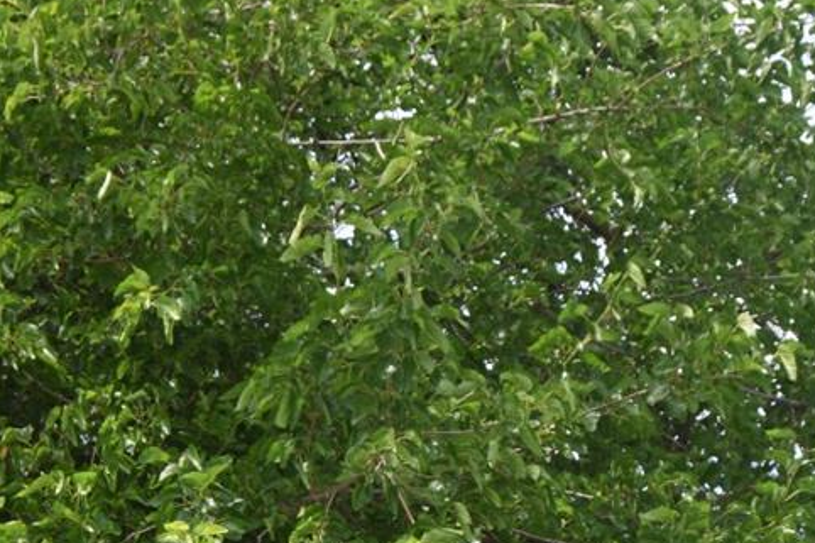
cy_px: 805
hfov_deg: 14.7
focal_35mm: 140
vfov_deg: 9.5
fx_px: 3168
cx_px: 428
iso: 100
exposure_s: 1/160
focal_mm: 30
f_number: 6.3
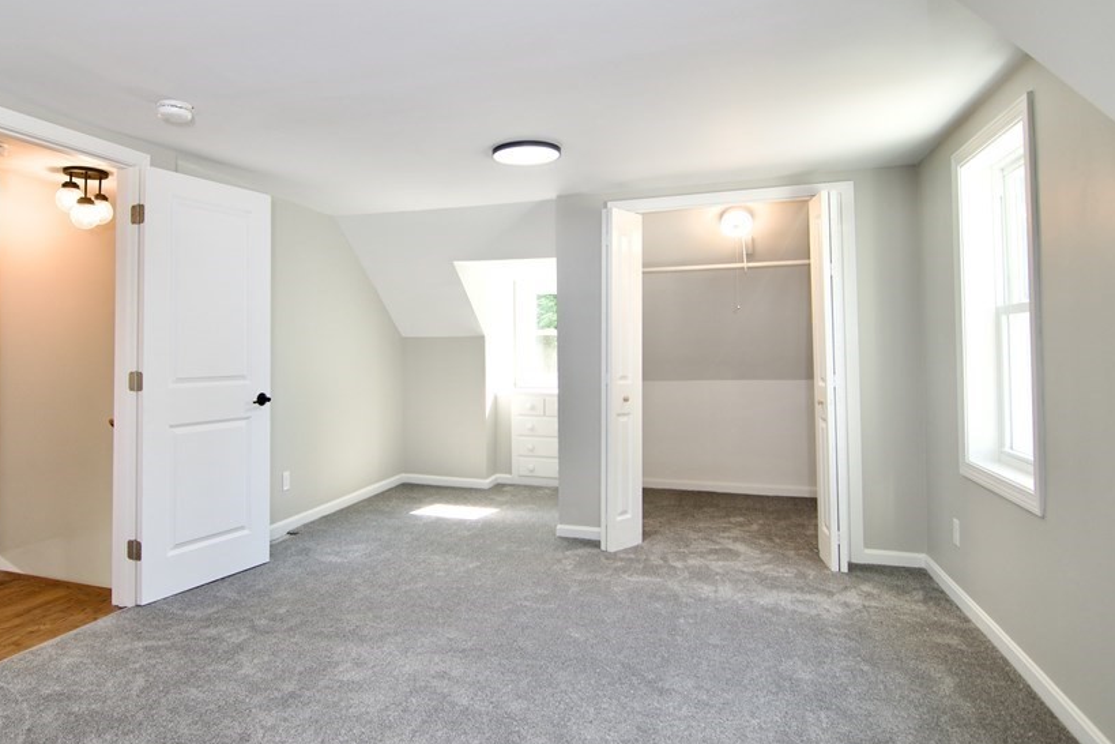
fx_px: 639
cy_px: 330
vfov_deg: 60.2
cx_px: 470
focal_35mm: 21
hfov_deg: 81.6
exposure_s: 1/80
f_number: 4.5
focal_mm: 11
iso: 400
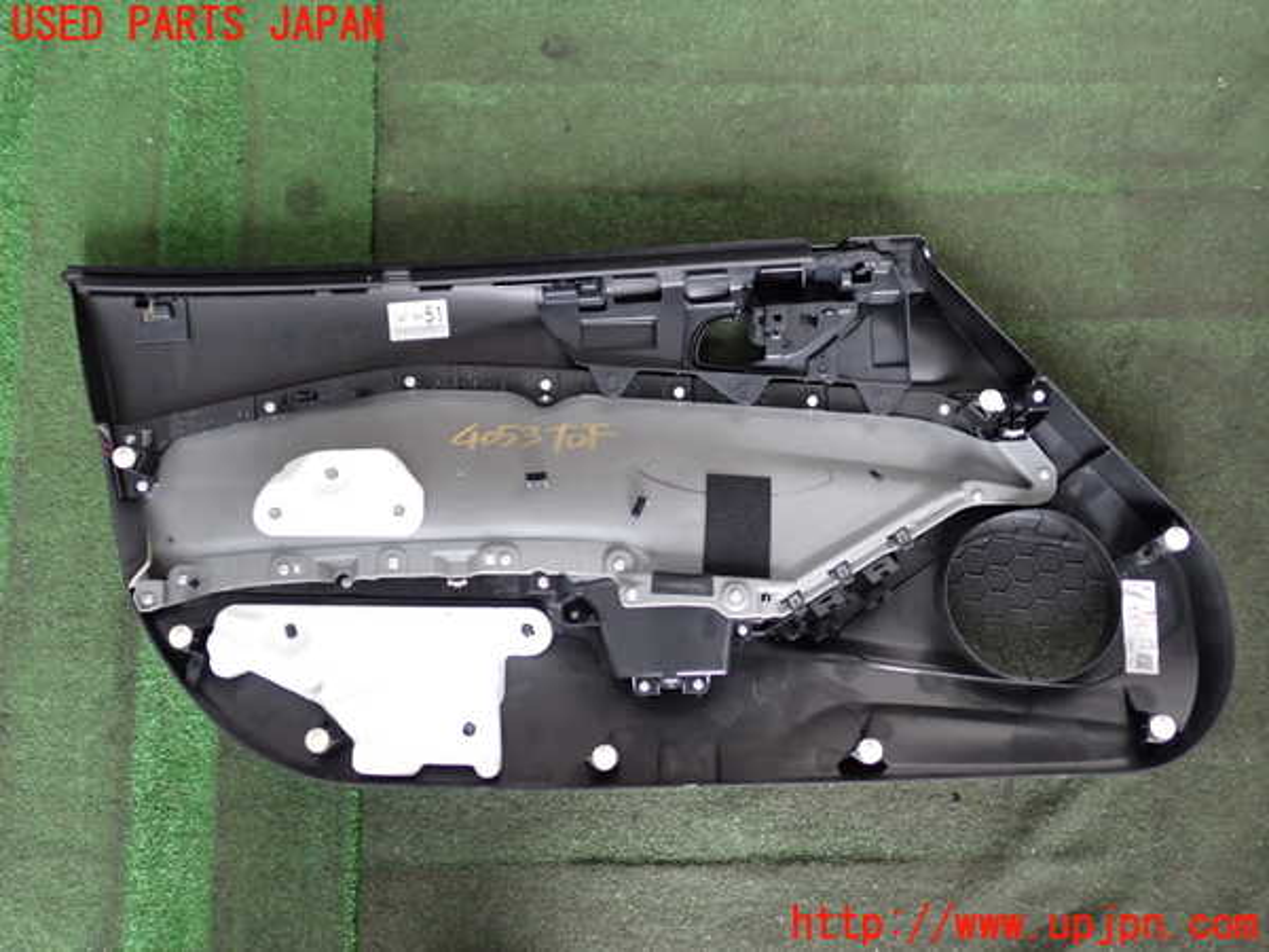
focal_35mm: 32
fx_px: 1173
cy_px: 476
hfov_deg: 56.8
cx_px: 634
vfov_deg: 44.2
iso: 320
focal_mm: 5.79
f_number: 2.4
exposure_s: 1/30
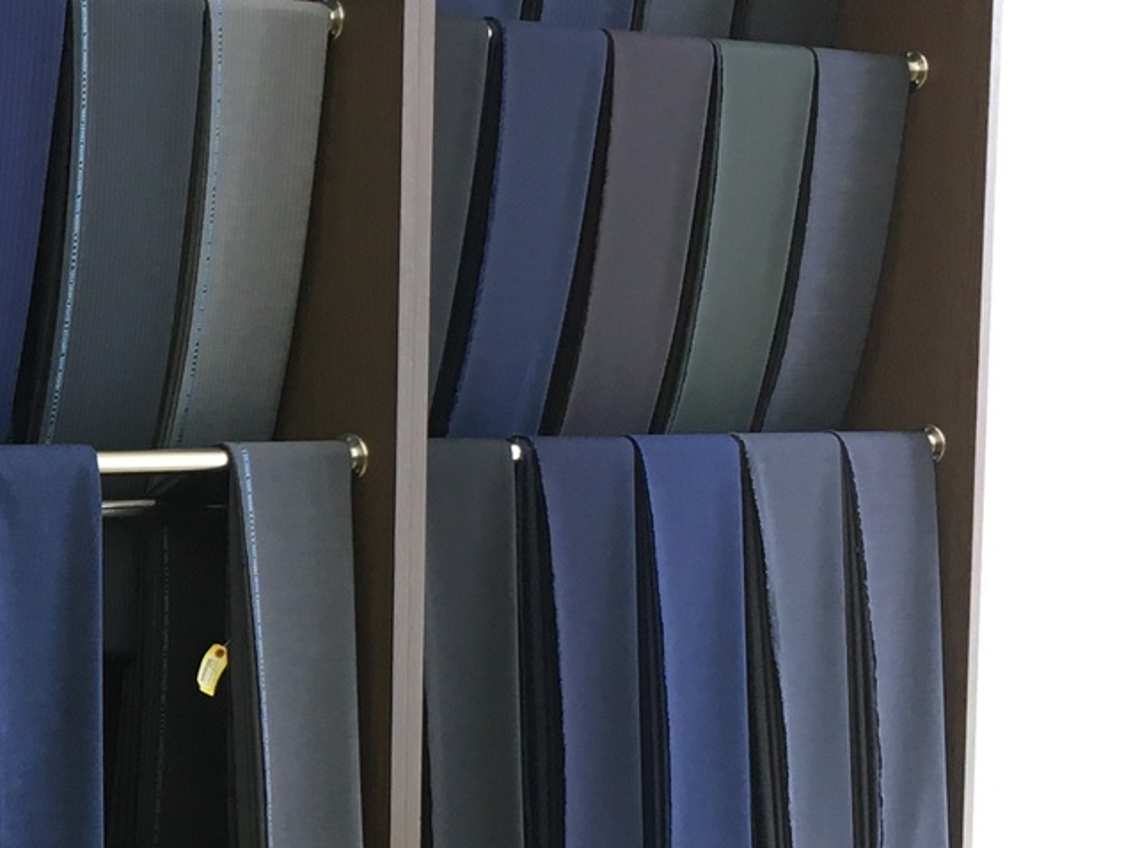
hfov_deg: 20.1
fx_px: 2974
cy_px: 665
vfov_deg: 16.1
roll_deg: +0.0
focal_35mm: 91
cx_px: -240
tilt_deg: -5.2
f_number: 2.2
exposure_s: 1/33
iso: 32
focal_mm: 4.15
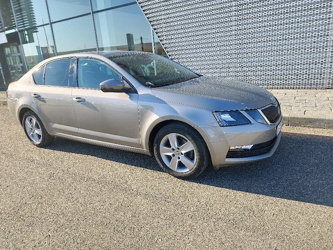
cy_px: 125
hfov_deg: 73.9
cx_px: 166
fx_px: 221
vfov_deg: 58.9
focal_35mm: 23
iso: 50
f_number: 1.67
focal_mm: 6.62
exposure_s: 1/2000
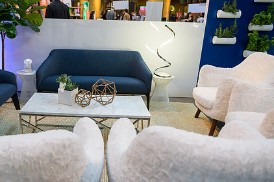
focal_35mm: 33
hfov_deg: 55.9
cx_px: 89
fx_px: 251
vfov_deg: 39.9
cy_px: 95
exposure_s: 1/125
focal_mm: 24
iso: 1250
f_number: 3.2
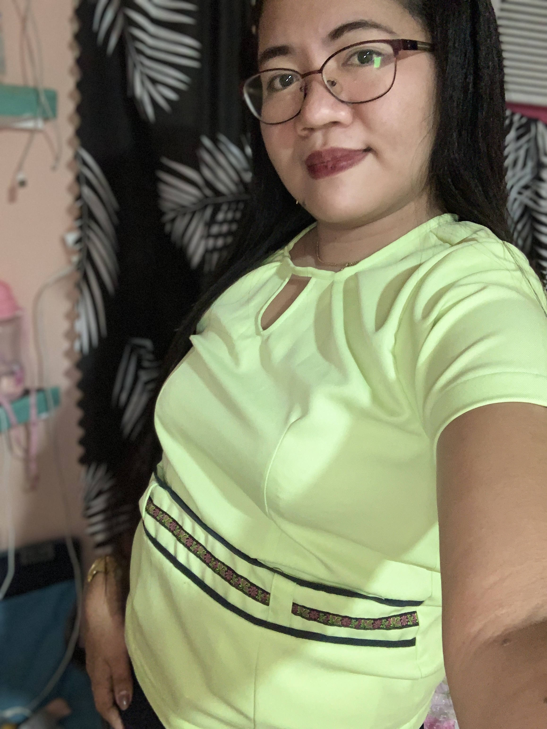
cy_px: 364
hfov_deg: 44.2
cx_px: 274
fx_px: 674
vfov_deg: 56.8
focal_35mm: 32
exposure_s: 1/26
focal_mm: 2.87
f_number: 2.2
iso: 250
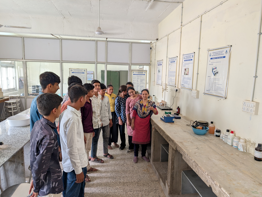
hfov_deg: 71.5
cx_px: 131
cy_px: 98
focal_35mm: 24
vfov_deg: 56.9
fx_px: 182
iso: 87
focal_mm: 6.9
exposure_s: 1/25
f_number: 1.68
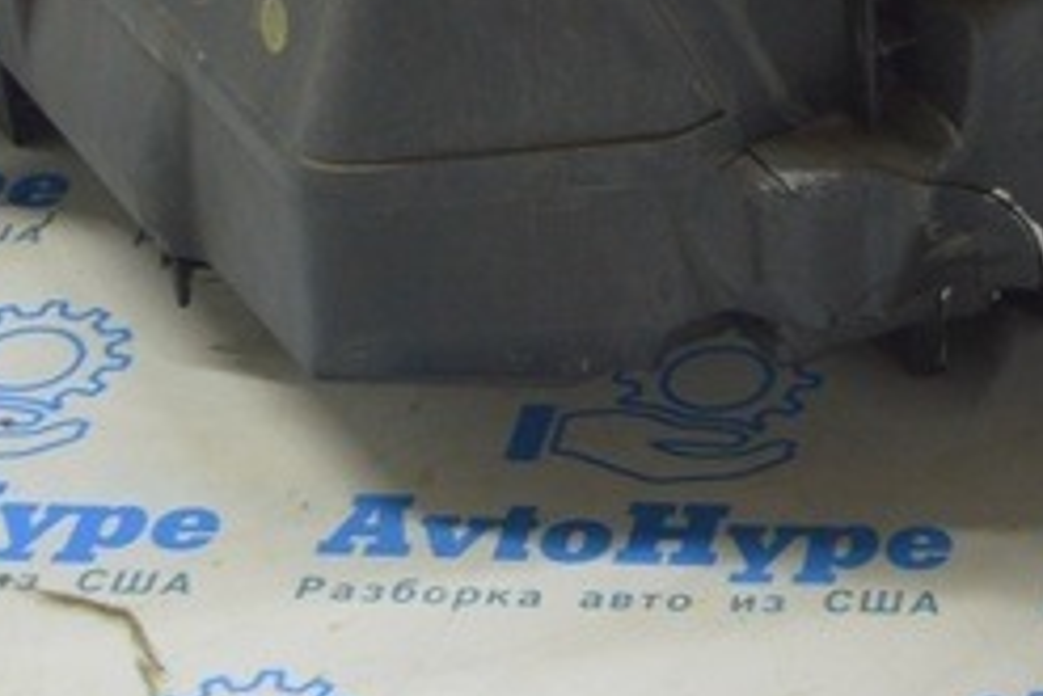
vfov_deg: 9.0
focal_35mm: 149
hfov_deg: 13.3
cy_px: -285
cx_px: 1355
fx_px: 4319
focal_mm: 24
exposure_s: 1/20
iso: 400
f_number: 5.6
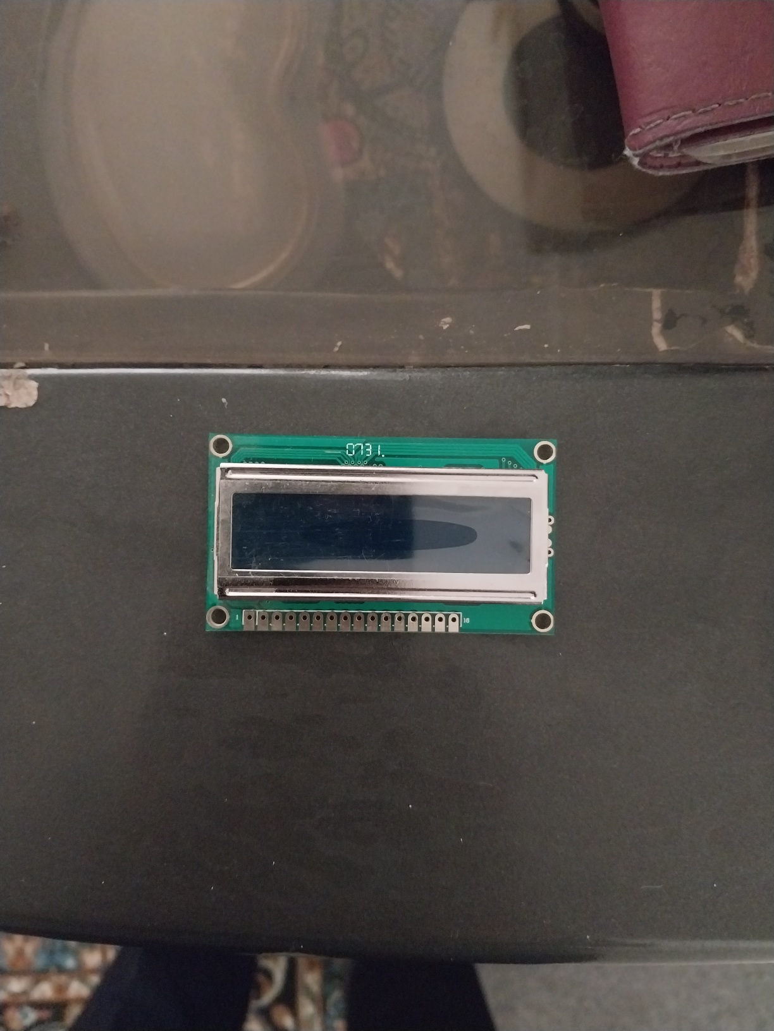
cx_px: 387
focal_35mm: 26
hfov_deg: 53.1
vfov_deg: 67.3
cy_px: 516
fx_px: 775
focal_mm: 4
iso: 1600
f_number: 1.8
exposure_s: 1/17
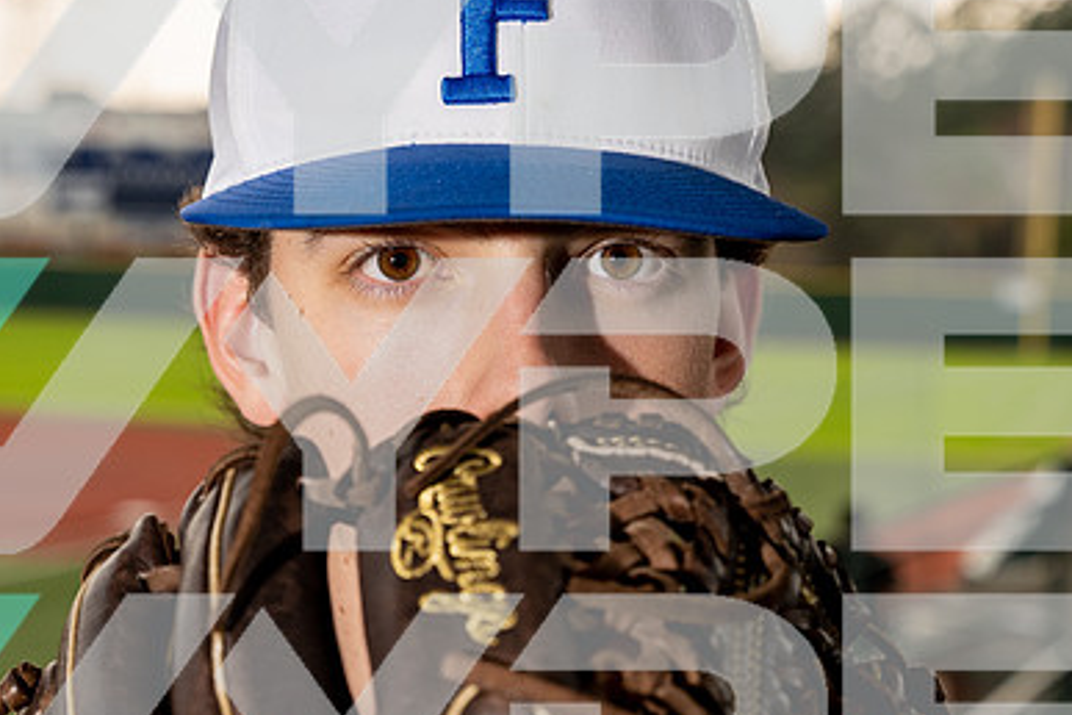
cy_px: 406
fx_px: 2948
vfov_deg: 13.8
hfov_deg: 20.6
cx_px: 465
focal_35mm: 99
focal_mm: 66
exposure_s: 1/250
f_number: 6.3
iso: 640
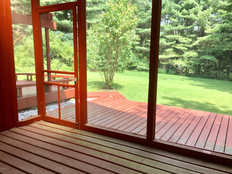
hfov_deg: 61.7
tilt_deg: -8.8
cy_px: 87
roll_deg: -1.3
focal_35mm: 29
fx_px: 194
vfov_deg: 48.2
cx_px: 116
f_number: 2.2
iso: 25
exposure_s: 1/264
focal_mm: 4.15
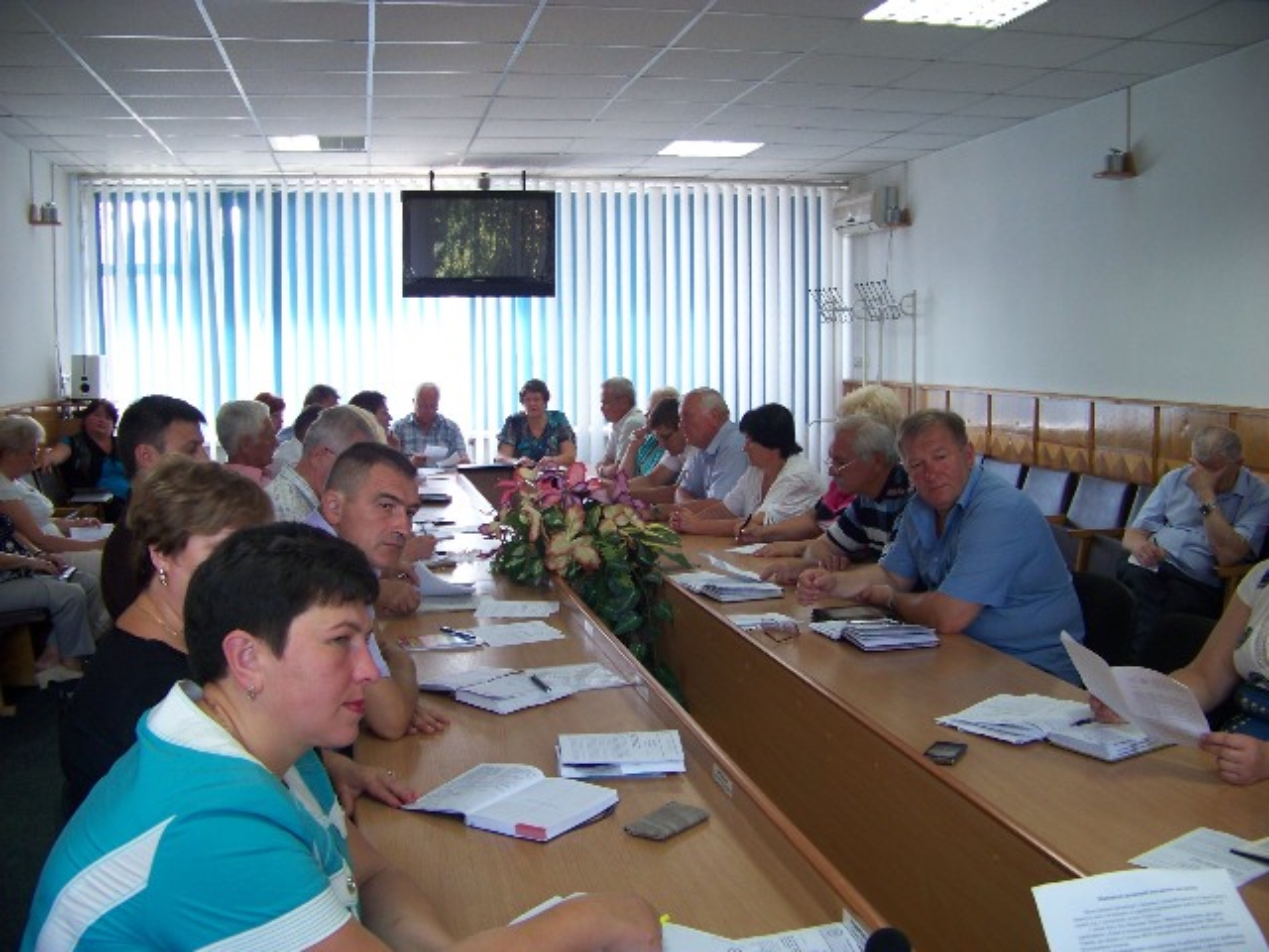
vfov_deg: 39.7
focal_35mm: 36
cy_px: 476
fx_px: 1320
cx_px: 634
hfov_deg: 51.4
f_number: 2.8
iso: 100
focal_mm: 5.85
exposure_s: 1/30
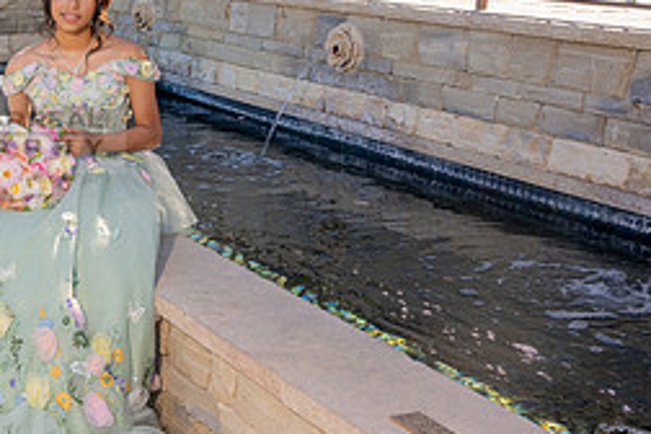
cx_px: -129
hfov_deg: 29.6
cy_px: 115
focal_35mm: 58
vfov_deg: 23.2
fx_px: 1049
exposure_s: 1/200
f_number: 7.1
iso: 200
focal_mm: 24
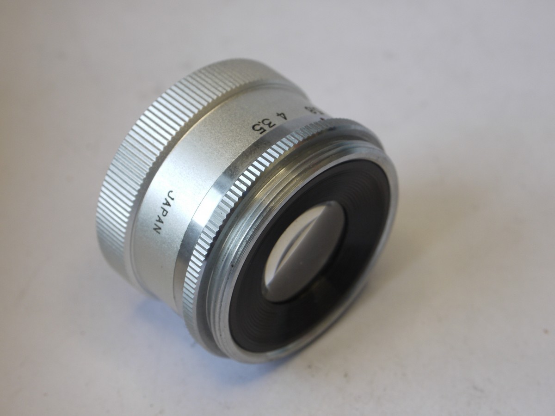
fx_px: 1219
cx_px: 278
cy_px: 208
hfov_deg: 25.7
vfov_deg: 19.4
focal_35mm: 76
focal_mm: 38
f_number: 9
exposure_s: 1/20
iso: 400
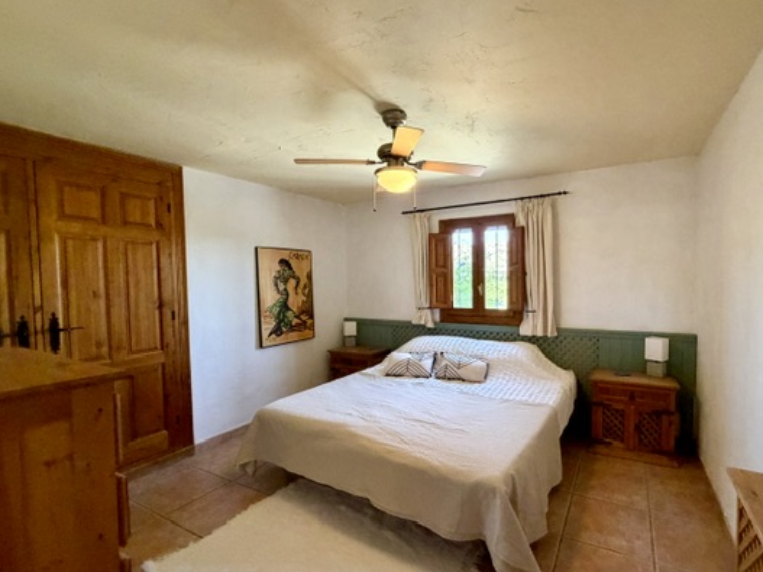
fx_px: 375
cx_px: 442
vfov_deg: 74.7
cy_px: 294
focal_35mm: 17
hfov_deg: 90.3
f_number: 2.2
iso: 400
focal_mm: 2.22
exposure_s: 1/50
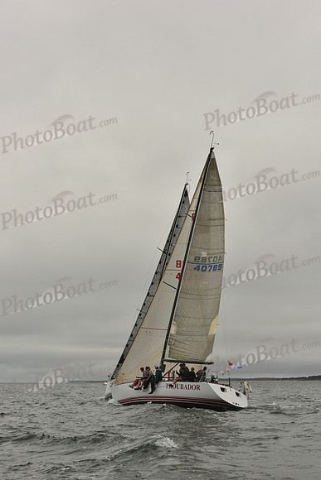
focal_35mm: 70
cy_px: 240
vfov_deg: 28.8
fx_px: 936
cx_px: 160
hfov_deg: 19.5
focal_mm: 70
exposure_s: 1/800
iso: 320
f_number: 10
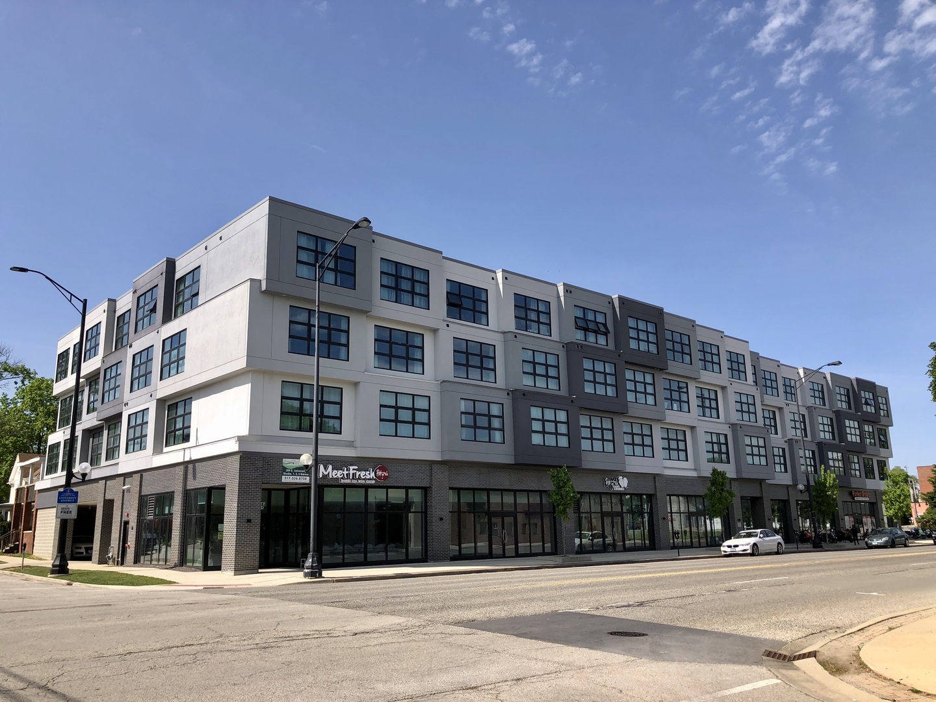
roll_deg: +1.1
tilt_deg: +11.9
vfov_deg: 49.7
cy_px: 351
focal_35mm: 28
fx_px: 757
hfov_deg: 63.4
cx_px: 468
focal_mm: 3.99
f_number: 1.8
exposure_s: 1/1675
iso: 20
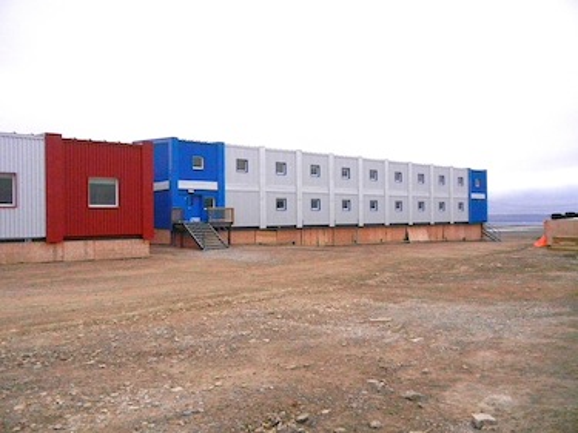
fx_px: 501
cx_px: 289
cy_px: 216
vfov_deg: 46.8
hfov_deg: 60.0
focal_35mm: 30
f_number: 7
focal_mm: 5.4
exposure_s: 1/1224
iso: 1600
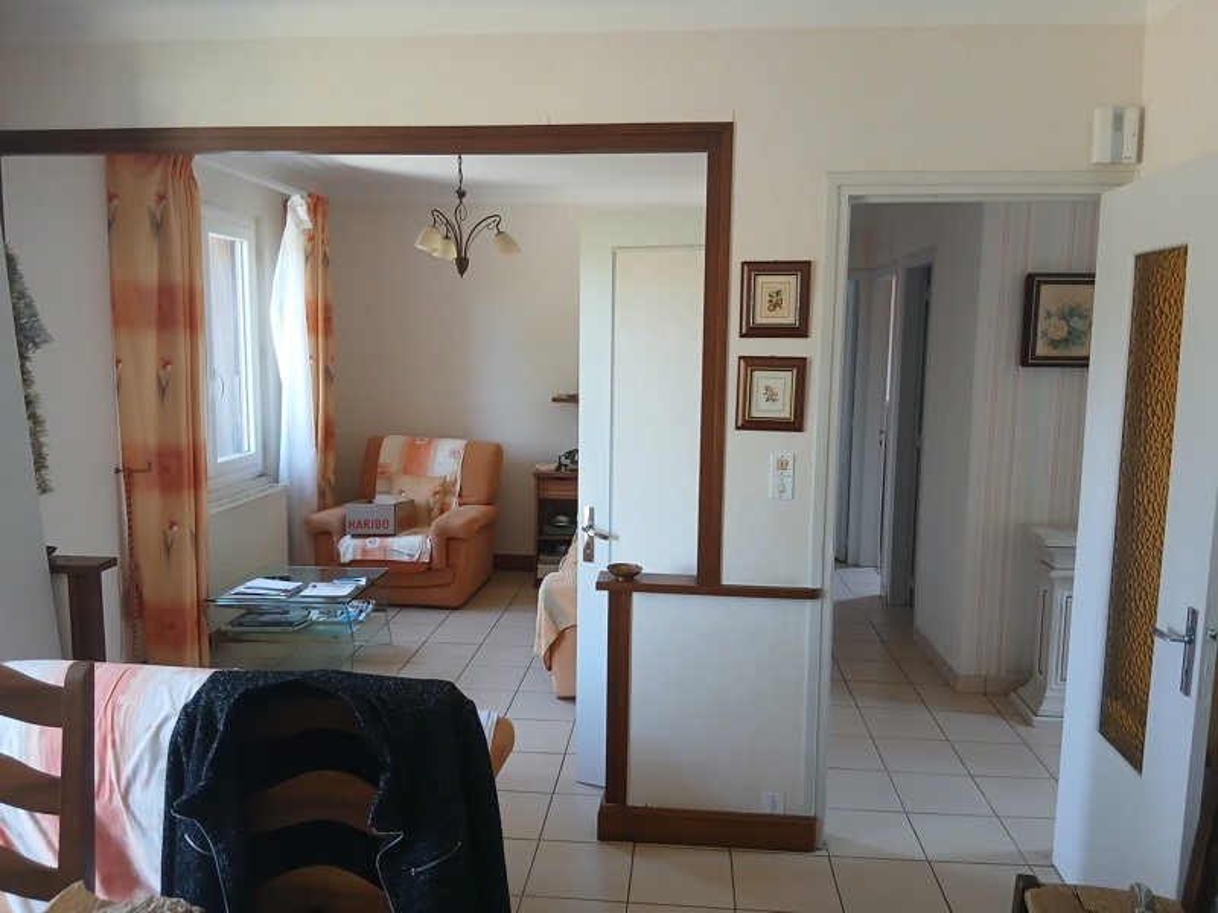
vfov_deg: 53.1
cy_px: 456
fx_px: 915
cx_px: 609
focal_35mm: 26
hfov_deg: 67.3
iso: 200
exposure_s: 1/50
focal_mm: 3.98
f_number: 1.8
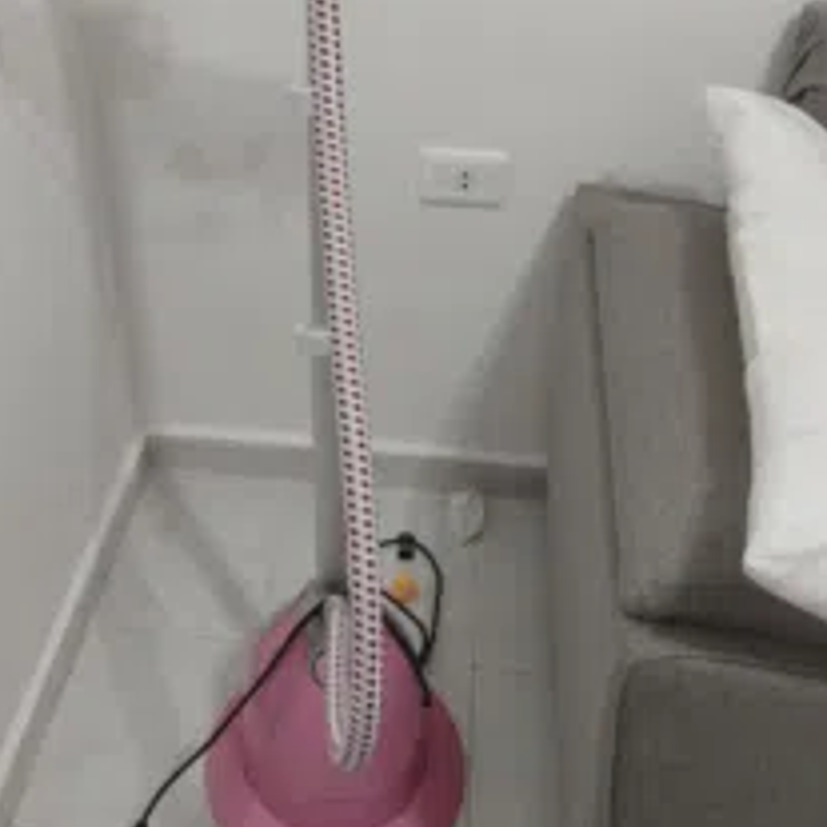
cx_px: 316
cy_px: 180
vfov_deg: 39.5
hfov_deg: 40.7
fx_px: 1108
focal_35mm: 41
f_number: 1.75
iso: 721
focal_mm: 5.25
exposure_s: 1/25
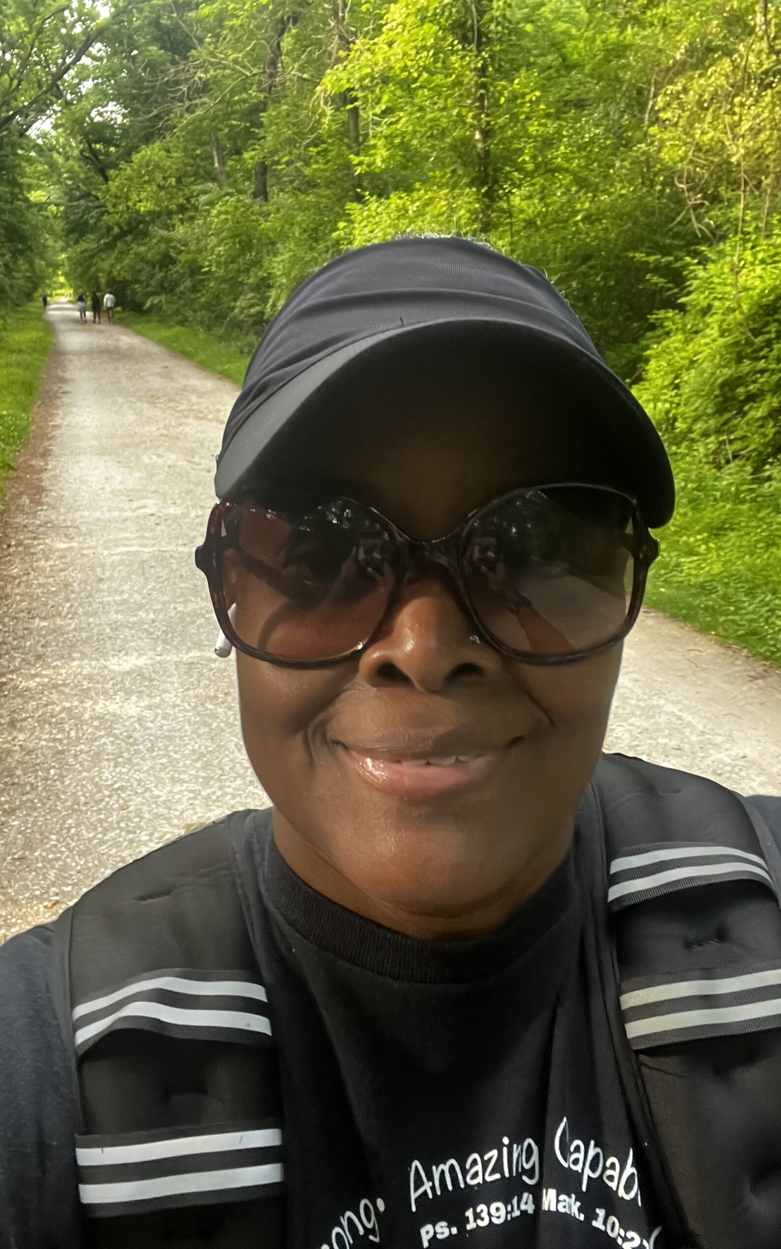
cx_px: 460
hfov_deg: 39.3
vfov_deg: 59.7
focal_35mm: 32
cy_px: 628
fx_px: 1090
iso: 320
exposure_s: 1/60
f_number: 2.2
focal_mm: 2.71
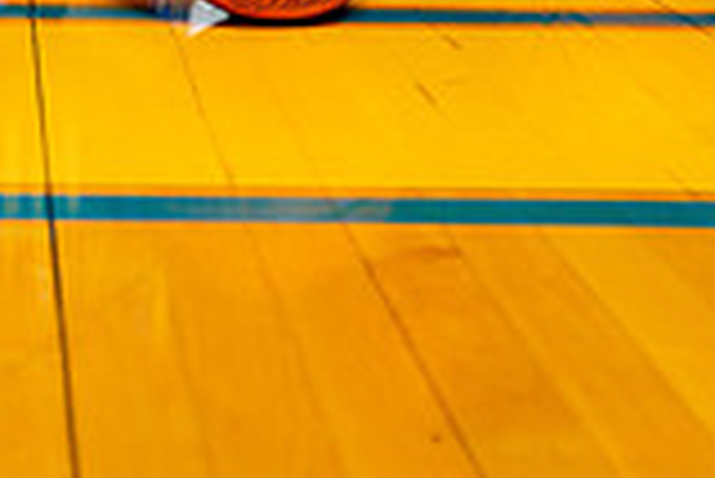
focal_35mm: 101
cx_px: 54
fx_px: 2008
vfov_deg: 12.1
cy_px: -482
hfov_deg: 19.8
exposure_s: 1/250
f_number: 4
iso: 160
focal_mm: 36
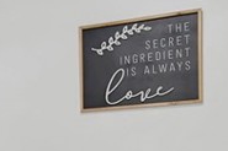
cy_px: 192
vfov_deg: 15.7
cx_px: -54
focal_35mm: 83
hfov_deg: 22.4
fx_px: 525
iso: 800
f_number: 4
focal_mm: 10
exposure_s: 1/60
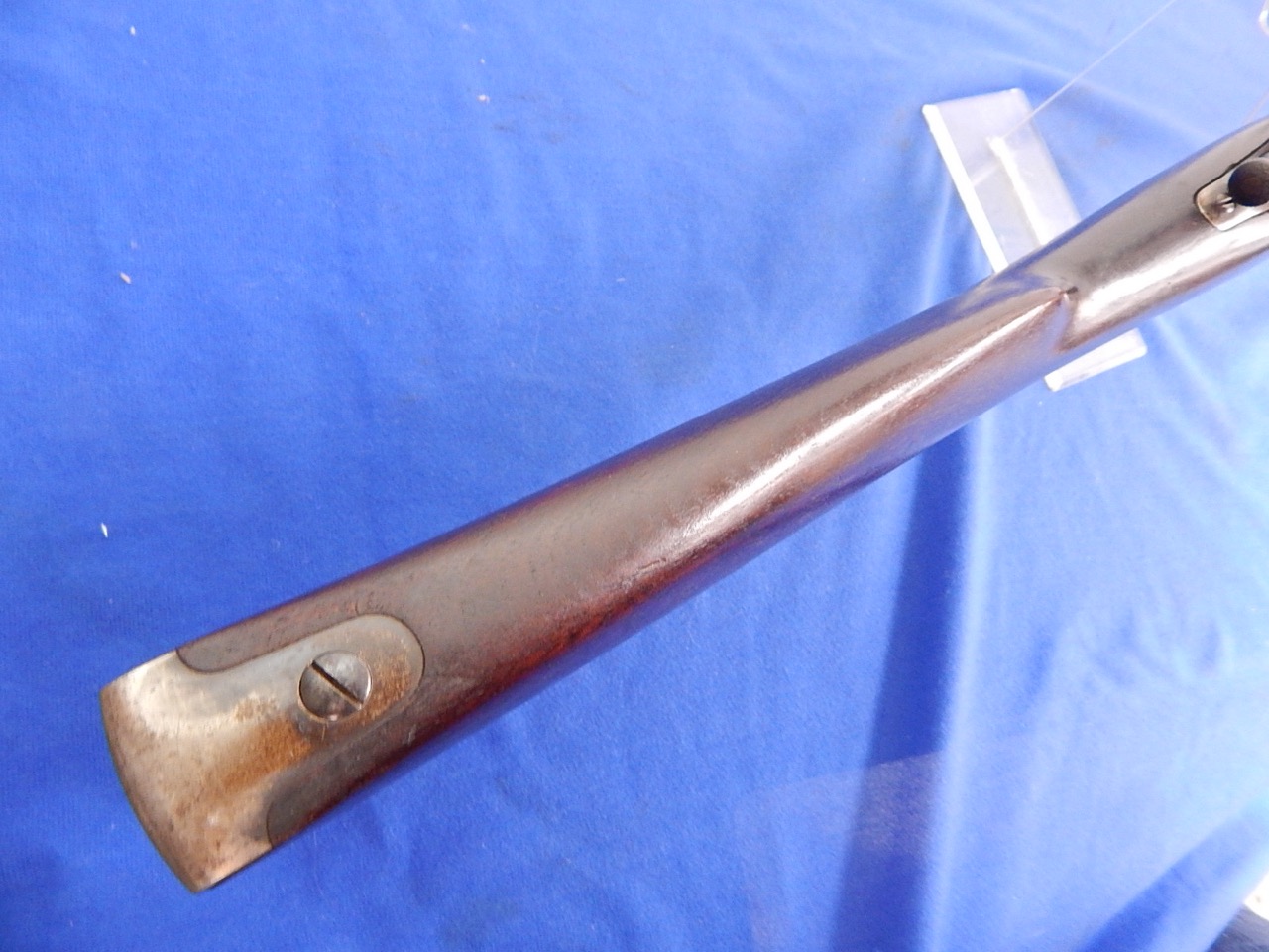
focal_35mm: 22
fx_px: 807
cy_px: 476
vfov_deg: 61.1
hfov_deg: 76.4
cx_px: 634
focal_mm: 4
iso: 450
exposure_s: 1/8
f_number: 3
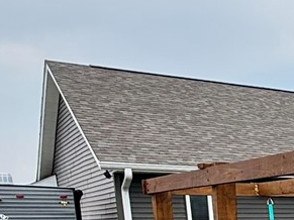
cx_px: 587
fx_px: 654
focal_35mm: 77
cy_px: 321
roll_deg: +0.7
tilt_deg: -8.8
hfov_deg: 17.8
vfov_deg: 17.4
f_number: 2.2
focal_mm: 2.22
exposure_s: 1/928
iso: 50
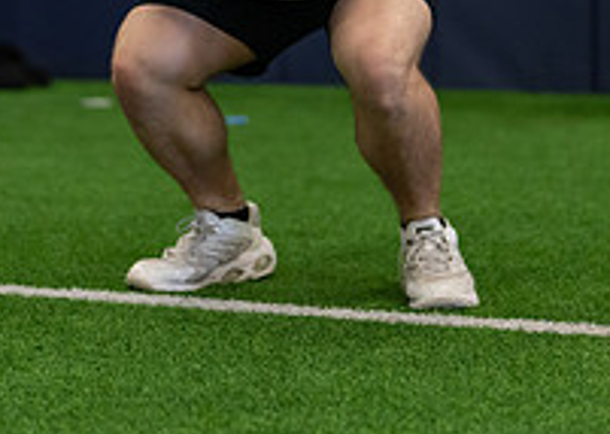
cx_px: 279
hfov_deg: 12.9
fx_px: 2699
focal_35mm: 156
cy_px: -103
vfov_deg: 9.1
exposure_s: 1/1000
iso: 1250
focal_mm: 50
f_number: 1.2
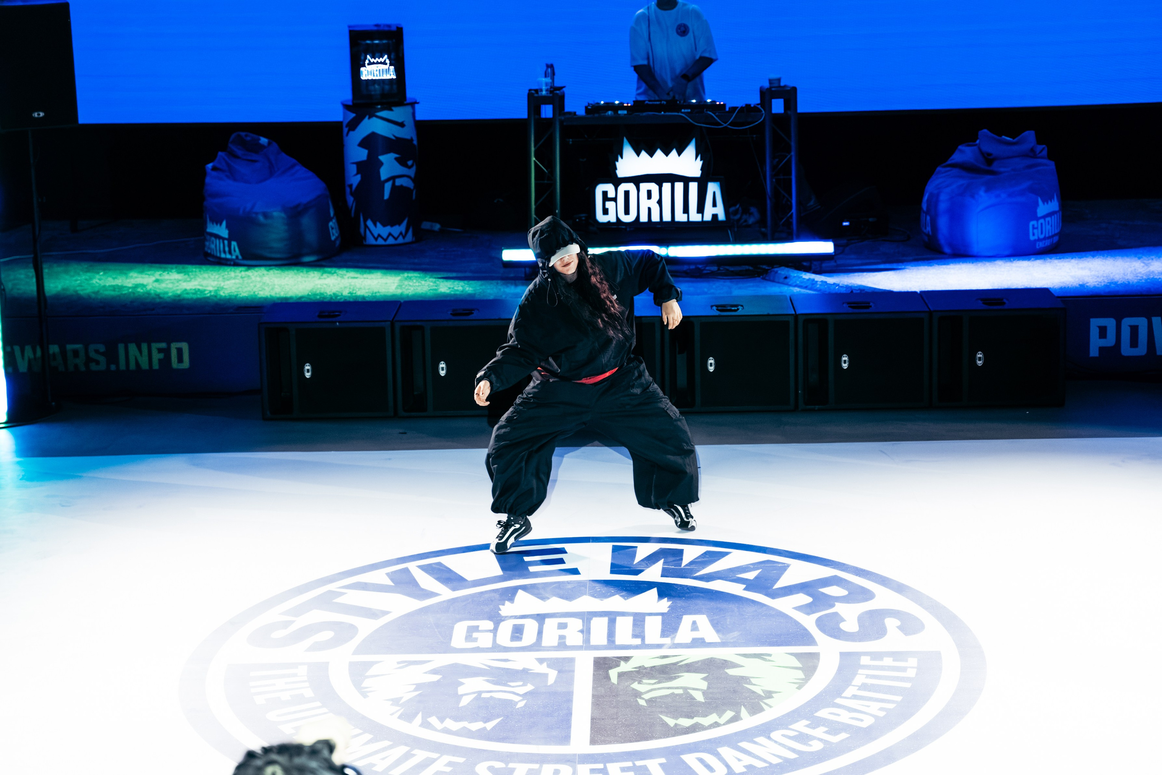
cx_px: 632
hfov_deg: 28.3
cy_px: 307
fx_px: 2302
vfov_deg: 19.1
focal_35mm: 71
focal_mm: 59
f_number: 2.8
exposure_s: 1/800
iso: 2500
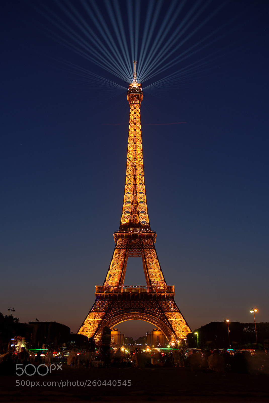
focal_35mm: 42
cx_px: 134
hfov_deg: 31.9
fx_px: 470
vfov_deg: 46.4
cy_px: 202
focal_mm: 28
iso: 100
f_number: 3.5
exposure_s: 1/3.33
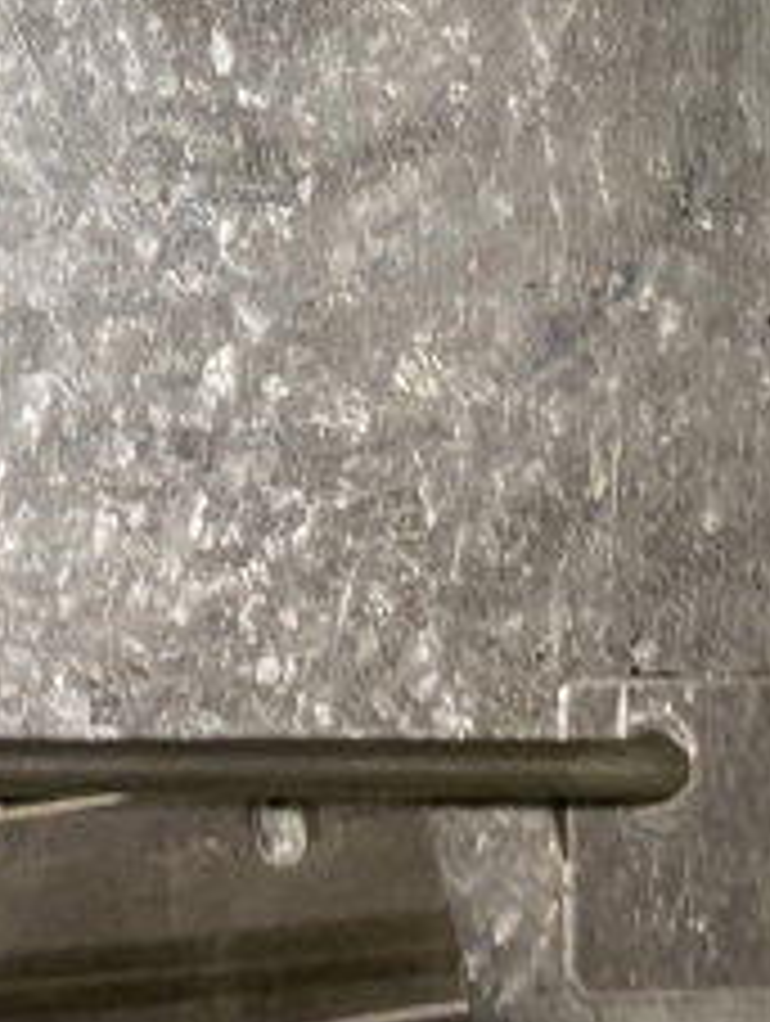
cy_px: -750
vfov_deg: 17.5
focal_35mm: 93
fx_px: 2751
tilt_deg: -60.9
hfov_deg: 15.9
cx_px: 378
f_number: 1.8
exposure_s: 1/80
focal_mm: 4.25
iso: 125
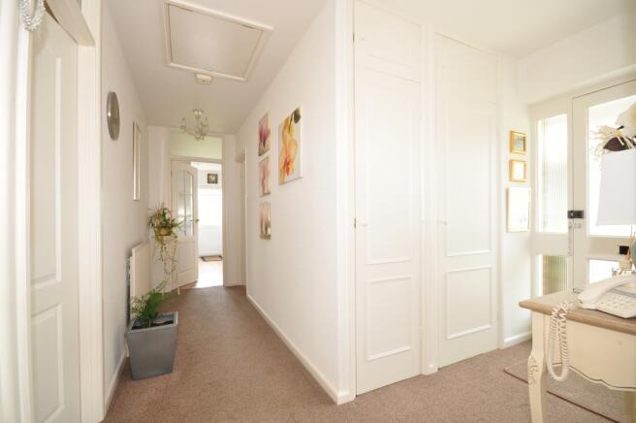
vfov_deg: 71.9
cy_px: 212
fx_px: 291
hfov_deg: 95.0
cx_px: 318
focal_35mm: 16
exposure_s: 1/2
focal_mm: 11
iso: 200
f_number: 9
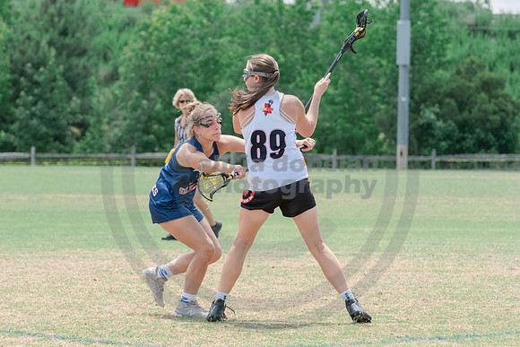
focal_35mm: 265
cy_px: 175
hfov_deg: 7.8
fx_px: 3833
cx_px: 164
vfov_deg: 5.2
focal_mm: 135
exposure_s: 1/1600
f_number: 5
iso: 400
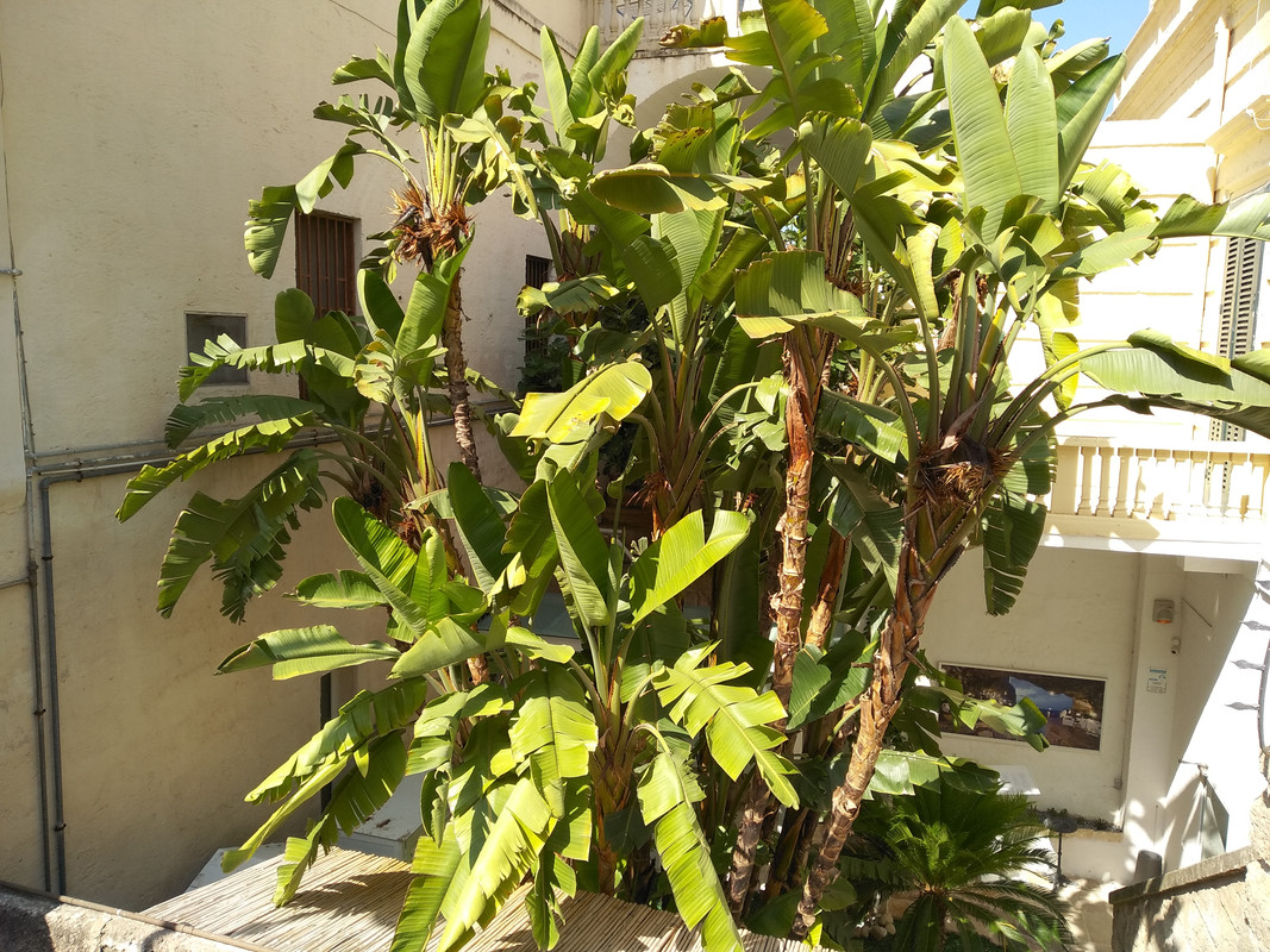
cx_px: 635
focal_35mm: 26
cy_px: 476
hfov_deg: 67.3
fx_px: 954
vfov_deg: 53.1
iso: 125
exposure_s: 1/605
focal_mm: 3.82
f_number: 2.2
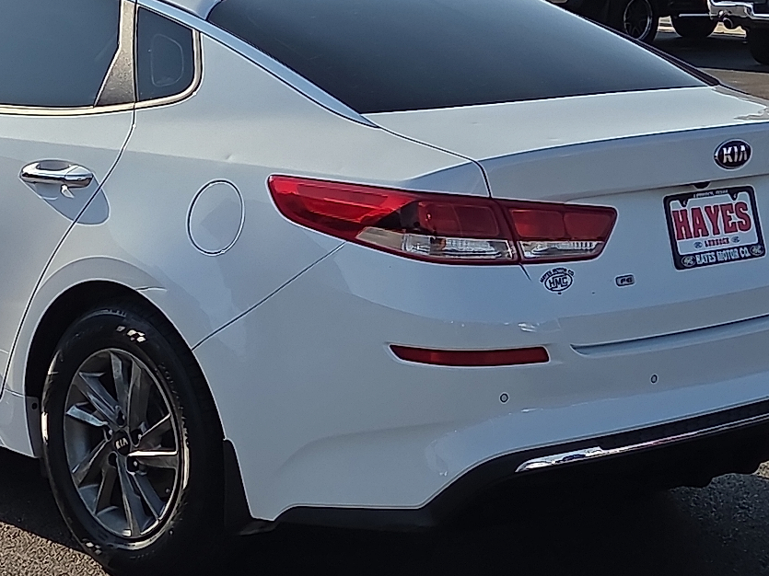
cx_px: 237
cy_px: 220
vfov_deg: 16.0
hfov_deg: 21.2
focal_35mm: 92
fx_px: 2044
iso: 25
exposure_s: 1/2500
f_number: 1.8
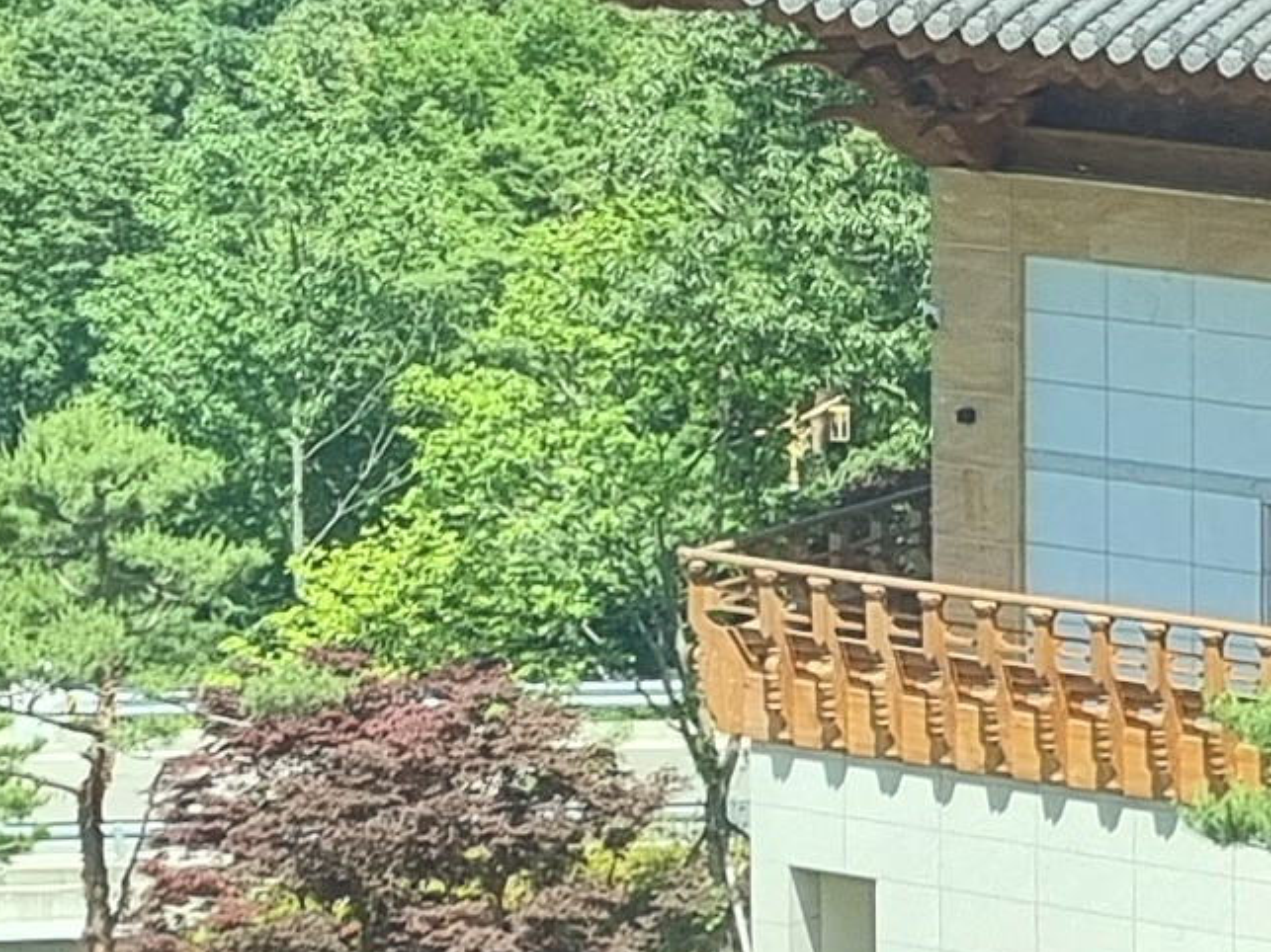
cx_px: 2394
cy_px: 205
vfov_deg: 9.1
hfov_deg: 11.2
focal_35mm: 163
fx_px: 5984
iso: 50
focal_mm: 5.4
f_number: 1.8
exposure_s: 1/728
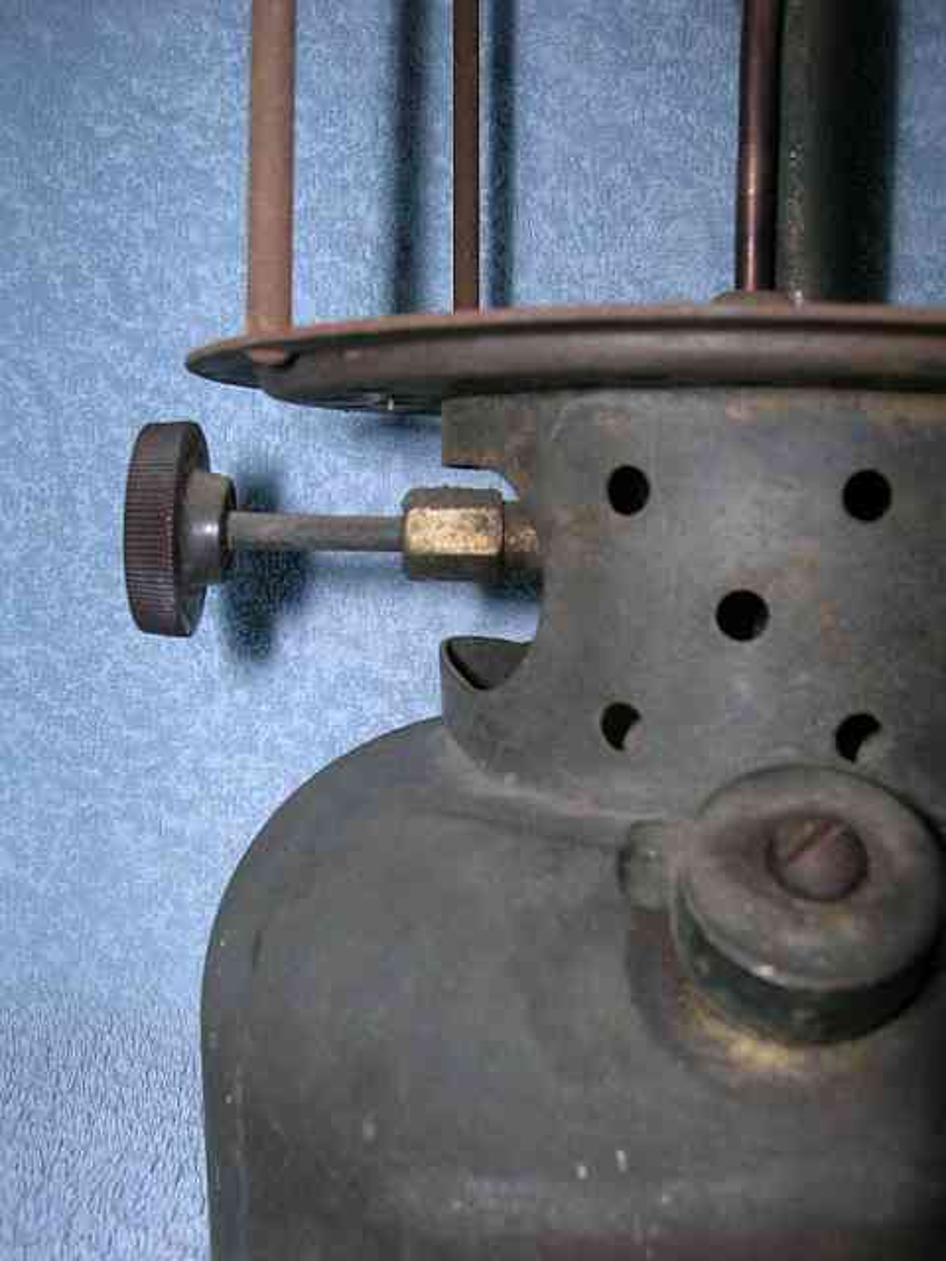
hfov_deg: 41.8
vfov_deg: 54.0
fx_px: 1239
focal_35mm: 34
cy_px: 630
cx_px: 473
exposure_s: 1/60.1
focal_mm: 5.7
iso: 50
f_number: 4.9
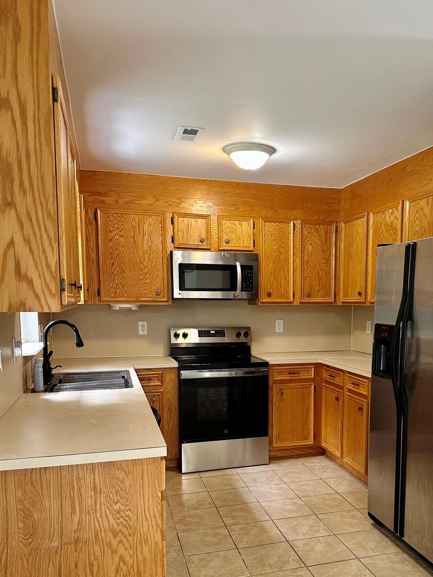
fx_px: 517
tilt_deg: -6.5
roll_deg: +0.5
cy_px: 358
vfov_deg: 57.7
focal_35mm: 31
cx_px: 271
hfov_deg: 45.1
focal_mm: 6.86
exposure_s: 1/60
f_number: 1.78
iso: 160
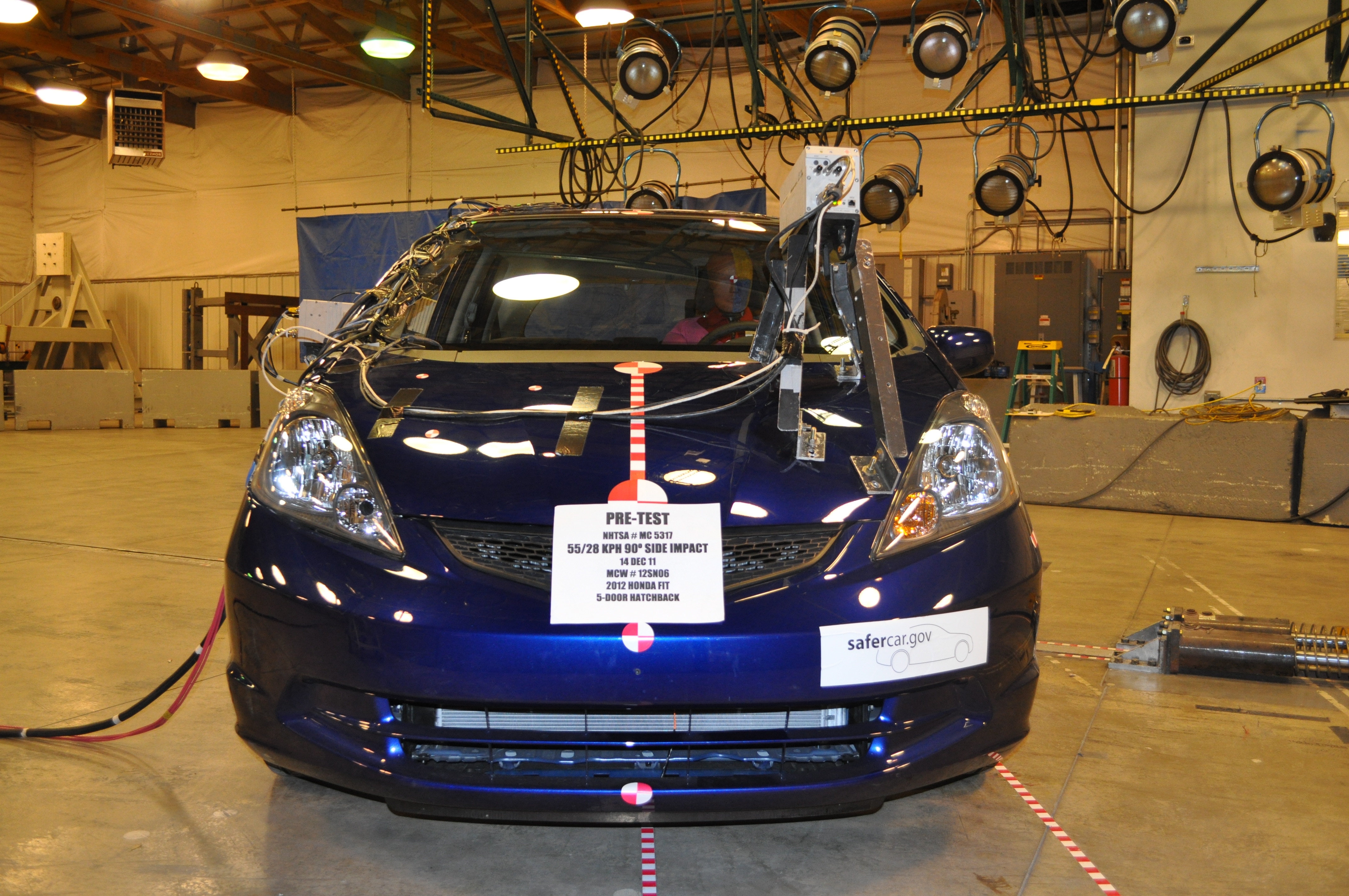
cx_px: 674
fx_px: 1235
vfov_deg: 39.9
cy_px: 448
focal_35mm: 33
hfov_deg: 57.3
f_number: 3.8
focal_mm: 22
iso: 800
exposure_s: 1/60
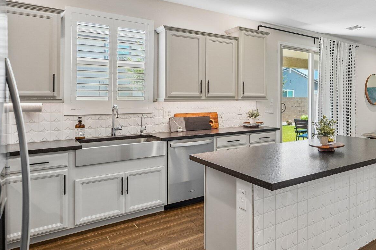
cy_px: 95
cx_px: 296
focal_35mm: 28
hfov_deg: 60.7
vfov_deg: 46.0
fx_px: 292
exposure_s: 1/25
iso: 400
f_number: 8
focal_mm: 16
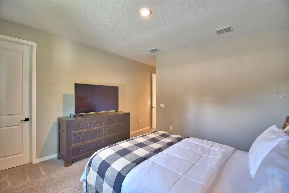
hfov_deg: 100.4
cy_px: 96
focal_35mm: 15
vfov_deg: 77.3
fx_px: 120
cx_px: 144
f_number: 4.5
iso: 400
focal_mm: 10
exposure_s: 1/30
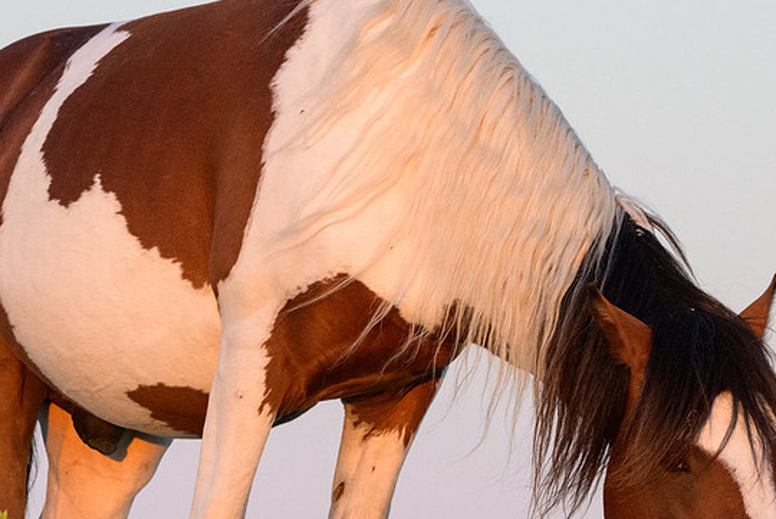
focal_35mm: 656
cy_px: 344
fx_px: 14151
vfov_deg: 2.1
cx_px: 330
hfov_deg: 3.1
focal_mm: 320
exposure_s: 1/800
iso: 5600
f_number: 8
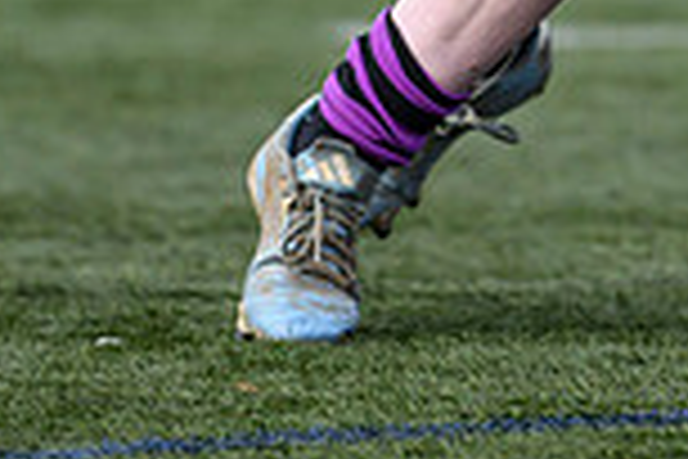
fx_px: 33786
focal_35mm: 1768
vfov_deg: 0.8
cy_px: -544
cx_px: 767
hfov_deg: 1.2
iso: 500
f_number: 3.2
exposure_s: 1/3200
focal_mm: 400
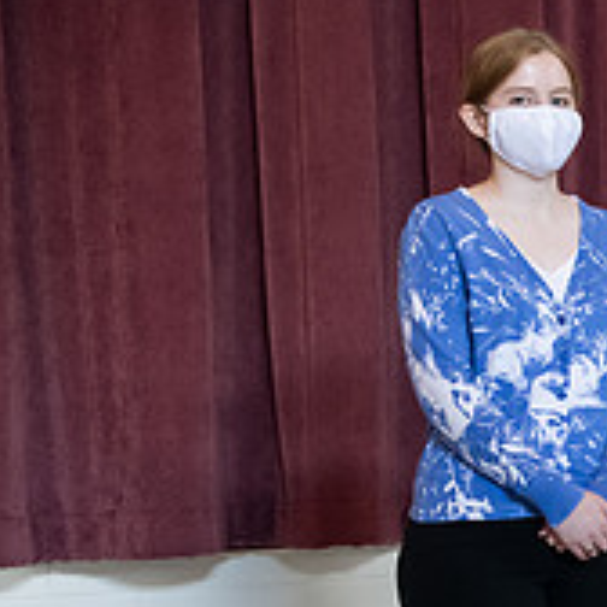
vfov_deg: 17.2
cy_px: 504
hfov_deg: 16.1
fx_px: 1984
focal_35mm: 100
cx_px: 885
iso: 2500
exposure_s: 1/200
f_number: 3.5
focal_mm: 34
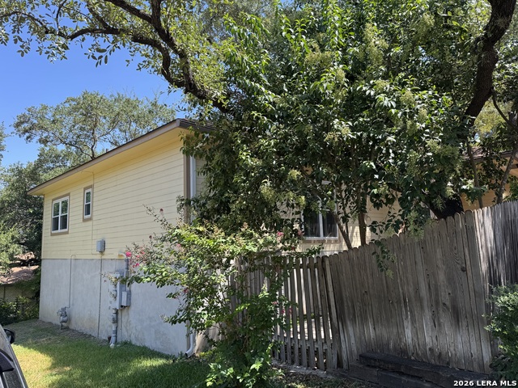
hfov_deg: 71.6
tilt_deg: +8.3
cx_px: 259
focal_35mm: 24
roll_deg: +1.6
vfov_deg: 56.8
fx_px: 359
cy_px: 194
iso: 80
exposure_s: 1/842
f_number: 1.78
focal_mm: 6.76
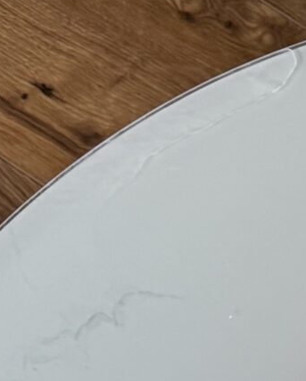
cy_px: 861
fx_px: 1583
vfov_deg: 11.7
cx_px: 579
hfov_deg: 10.3
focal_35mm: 140
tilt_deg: -81.6
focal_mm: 6.76
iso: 125
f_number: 1.78
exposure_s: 1/121
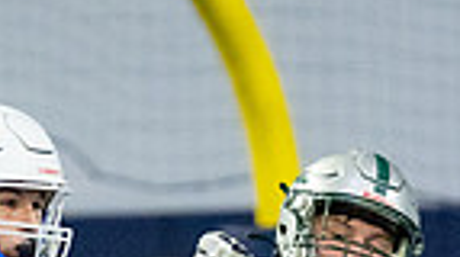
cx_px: 119
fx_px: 15056
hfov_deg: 1.8
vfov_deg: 1.0
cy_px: 716
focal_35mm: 1236
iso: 4000
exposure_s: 1/1250
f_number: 2.8
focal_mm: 200
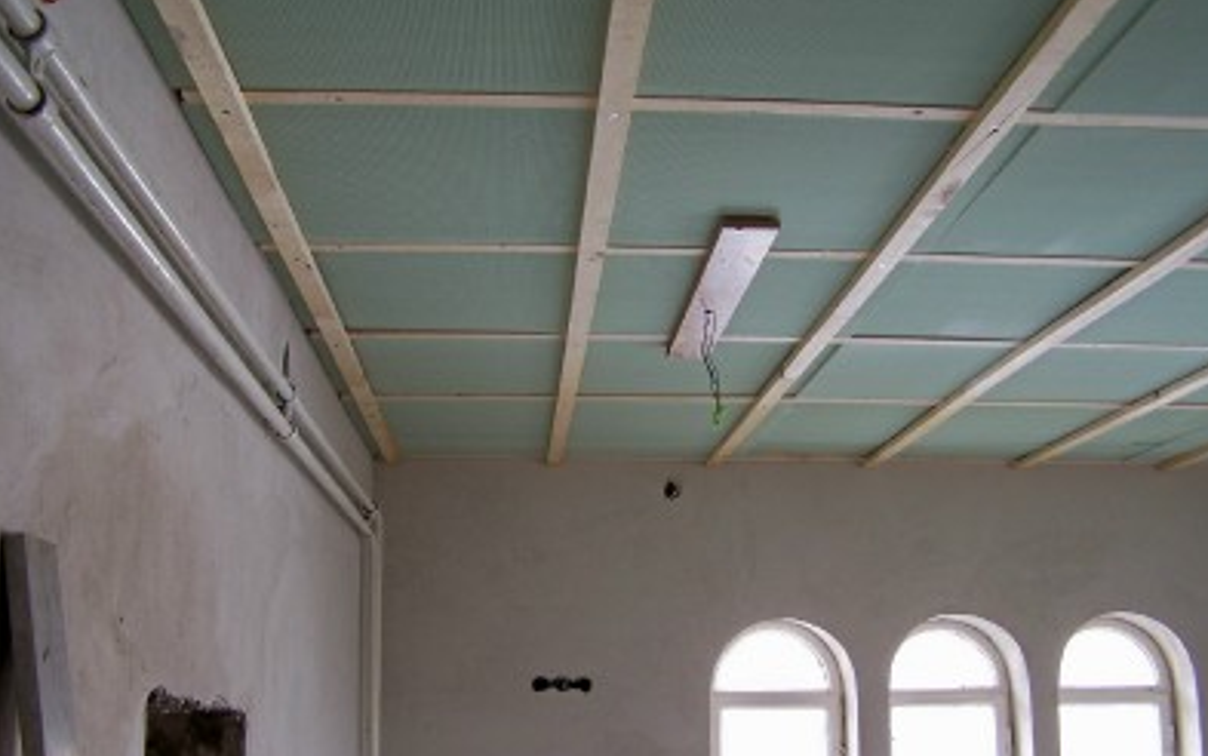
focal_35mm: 41
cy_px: 439
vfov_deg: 31.2
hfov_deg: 48.2
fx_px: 1350
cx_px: 609
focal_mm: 6.3
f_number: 2.8
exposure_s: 1/15
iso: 80
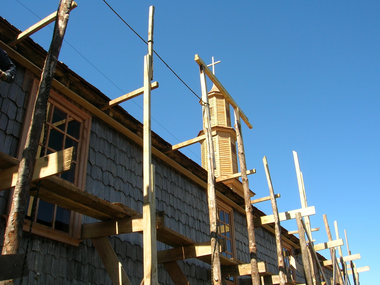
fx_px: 373
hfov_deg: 54.0
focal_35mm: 34
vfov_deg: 41.8
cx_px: 190
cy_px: 142
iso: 50
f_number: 4.9
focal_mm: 5.7
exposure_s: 1/230
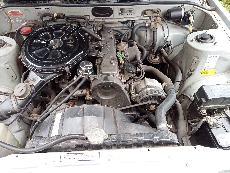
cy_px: 86
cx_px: 115
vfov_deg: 49.7
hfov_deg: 63.4
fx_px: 186
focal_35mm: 28
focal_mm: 3.46
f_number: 2.2
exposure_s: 1/100
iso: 107
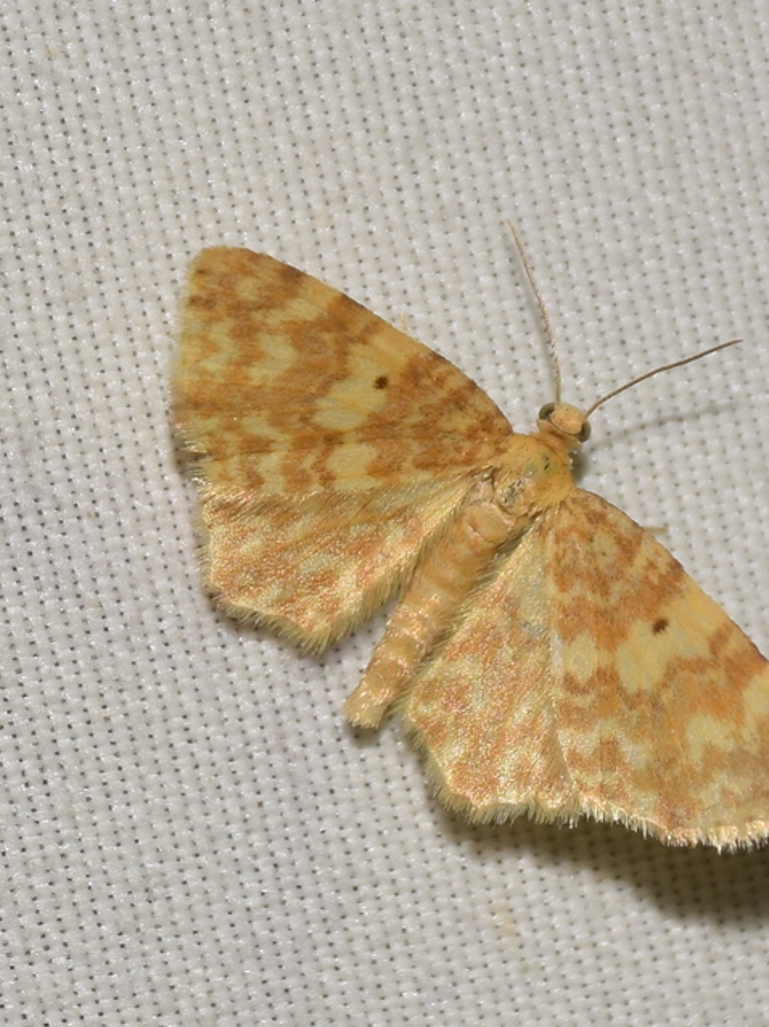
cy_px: 514
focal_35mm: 304
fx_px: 9011
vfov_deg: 6.5
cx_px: 426
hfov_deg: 4.9
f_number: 10
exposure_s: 1/160
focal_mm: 140
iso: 125
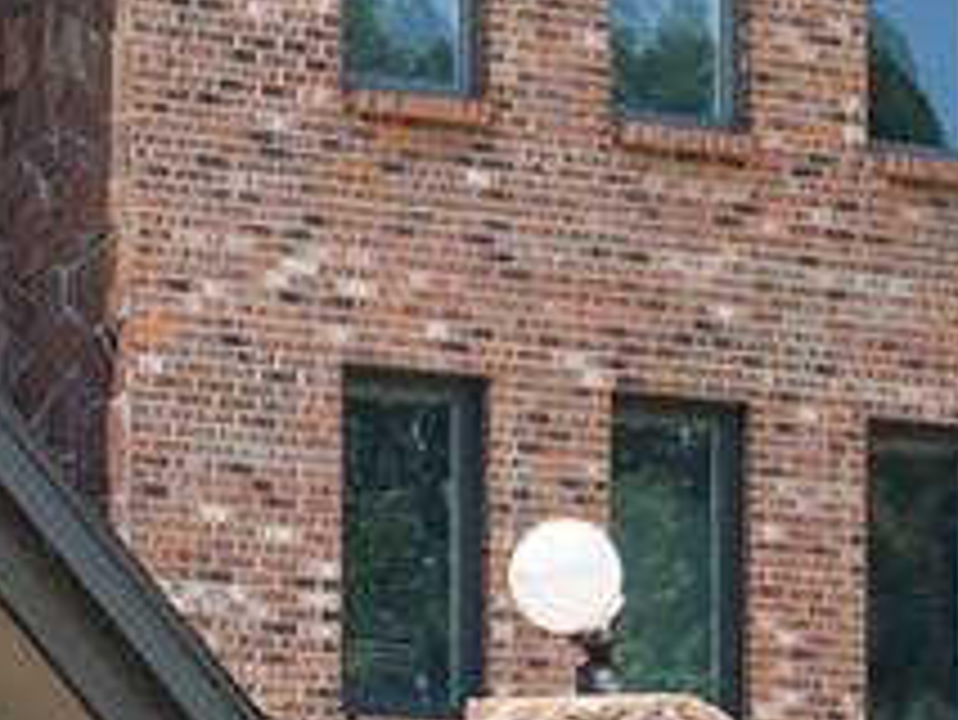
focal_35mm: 253
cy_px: 760
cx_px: 769
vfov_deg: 5.9
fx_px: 7006
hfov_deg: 7.8
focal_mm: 35
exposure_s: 1/60
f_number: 8
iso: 160
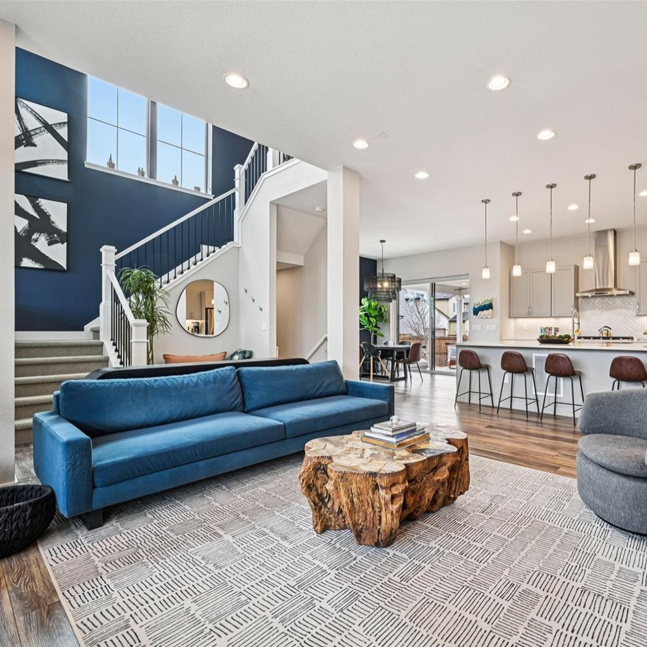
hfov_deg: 79.6
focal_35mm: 18
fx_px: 381
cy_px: 326
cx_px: 393
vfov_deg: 80.7
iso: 250
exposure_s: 1/15
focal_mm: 14
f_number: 11
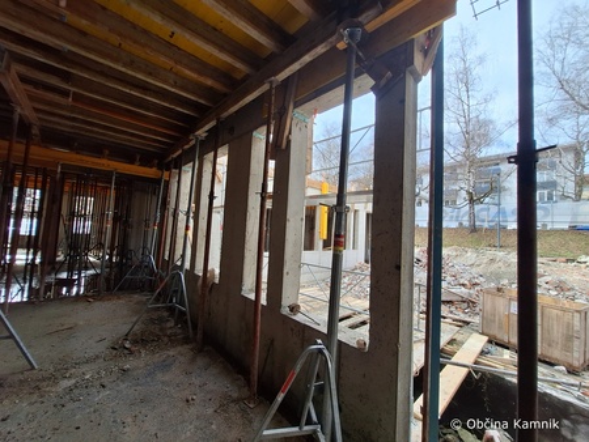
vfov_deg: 90.0
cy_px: 221
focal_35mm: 13
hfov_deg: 106.2
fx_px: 221
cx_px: 294
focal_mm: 1.74
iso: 40
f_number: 2.2
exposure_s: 1/230
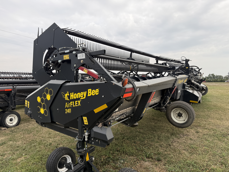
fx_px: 159
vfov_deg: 56.8
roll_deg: -1.2
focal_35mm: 24
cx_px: 114
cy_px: 86
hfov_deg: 71.6
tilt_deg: +1.9
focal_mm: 6.76
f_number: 1.78
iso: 80
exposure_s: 1/813
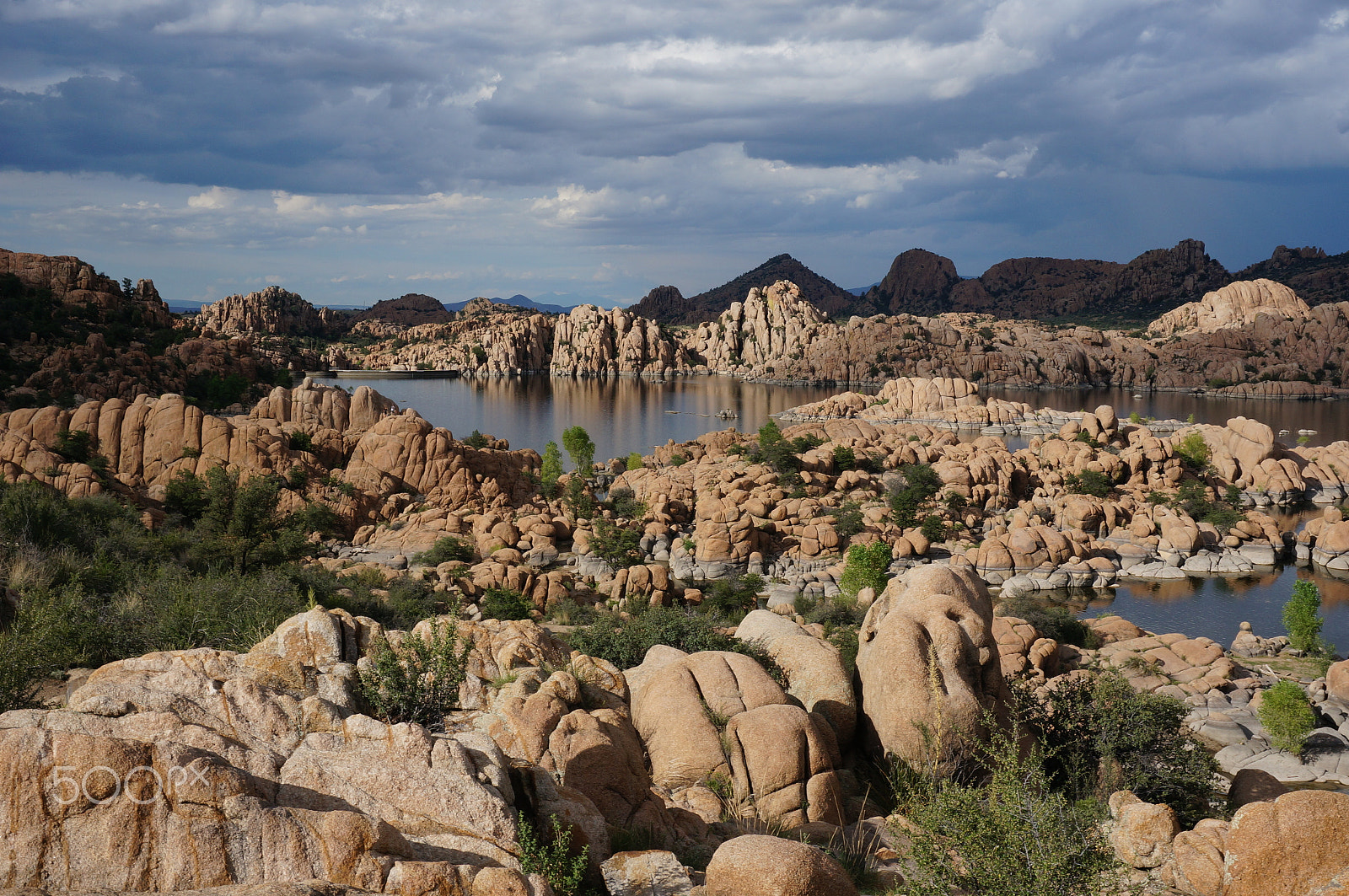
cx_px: 674
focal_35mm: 44
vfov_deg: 30.8
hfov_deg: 45.0
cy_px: 448
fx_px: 1628
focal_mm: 29
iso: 160
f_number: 13
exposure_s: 1/250
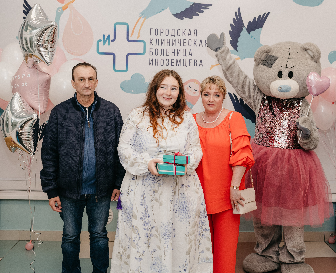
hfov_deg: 41.4
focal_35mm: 44
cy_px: 121
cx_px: 190
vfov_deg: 34.3
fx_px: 443
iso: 320
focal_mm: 35
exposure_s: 1/160
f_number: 4.5
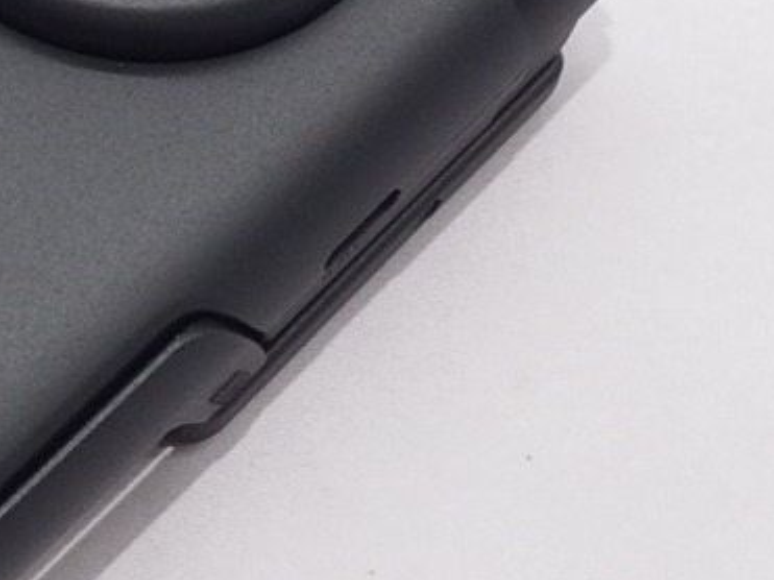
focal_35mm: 136
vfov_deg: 10.8
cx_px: -50
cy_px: 56
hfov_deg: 14.2
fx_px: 3040
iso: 250
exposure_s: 1/40
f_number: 6.3
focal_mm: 7.5
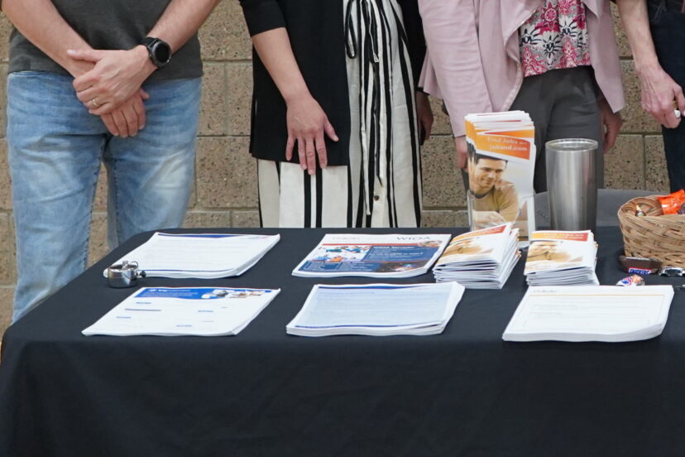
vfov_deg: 13.3
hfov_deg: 19.6
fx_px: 1941
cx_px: 622
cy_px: 48
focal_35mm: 102
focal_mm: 33
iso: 2500
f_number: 4
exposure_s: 1/160
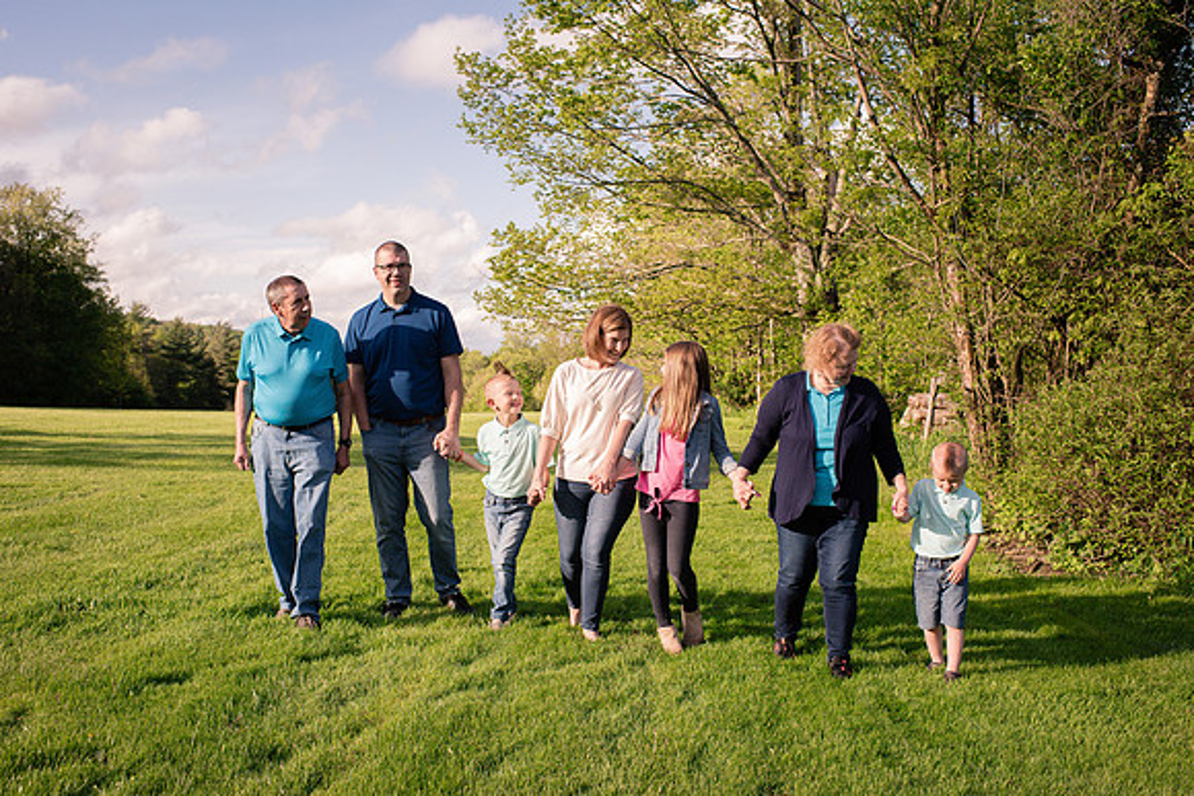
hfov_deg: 54.4
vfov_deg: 37.9
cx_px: 597
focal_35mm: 35
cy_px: 398
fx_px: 1161
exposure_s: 1/2000
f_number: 5.6
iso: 800
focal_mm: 35
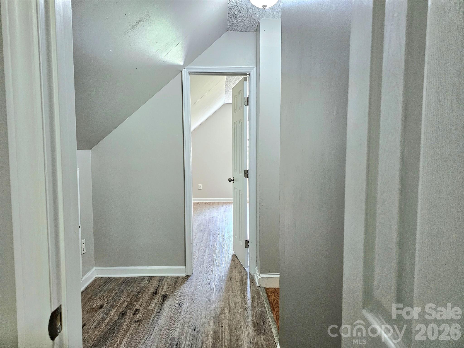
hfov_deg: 73.9
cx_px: 232
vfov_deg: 58.9
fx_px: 308
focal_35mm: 23
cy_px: 174
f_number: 1.7
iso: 640
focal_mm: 6.3
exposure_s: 1/172
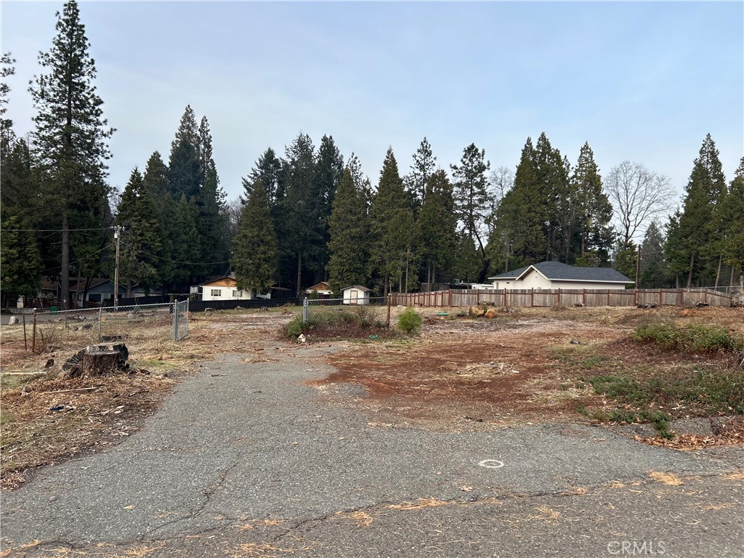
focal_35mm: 26
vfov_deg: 53.1
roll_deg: -2.3
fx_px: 559
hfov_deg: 67.3
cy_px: 279
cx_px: 372
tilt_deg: +0.1
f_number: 1.5
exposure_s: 1/632
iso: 50
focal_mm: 5.7
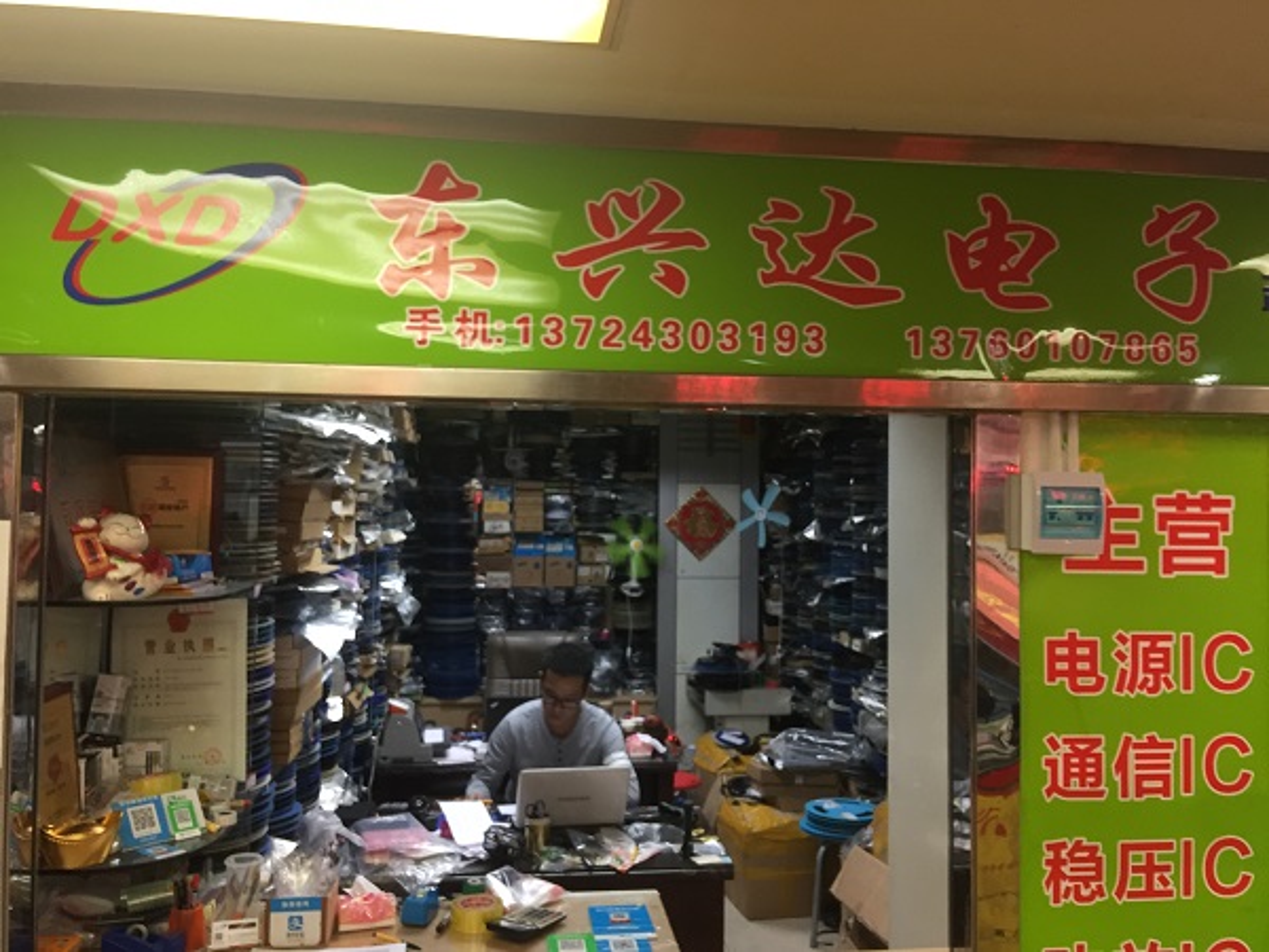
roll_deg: -2.4
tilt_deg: +2.6
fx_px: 1063
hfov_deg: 61.7
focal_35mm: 29
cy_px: 476
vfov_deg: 48.2
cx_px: 634
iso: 125
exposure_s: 1/33
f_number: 2.2
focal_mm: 4.15
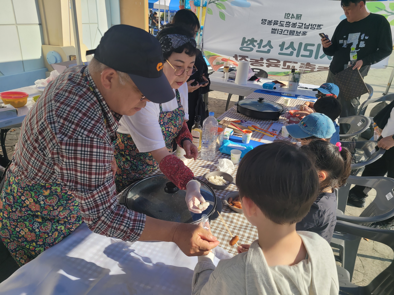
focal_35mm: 26
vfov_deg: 53.1
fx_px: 296
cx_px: 197
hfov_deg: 67.3
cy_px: 148
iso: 40
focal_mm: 5.4
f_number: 1.8
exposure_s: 1/1915
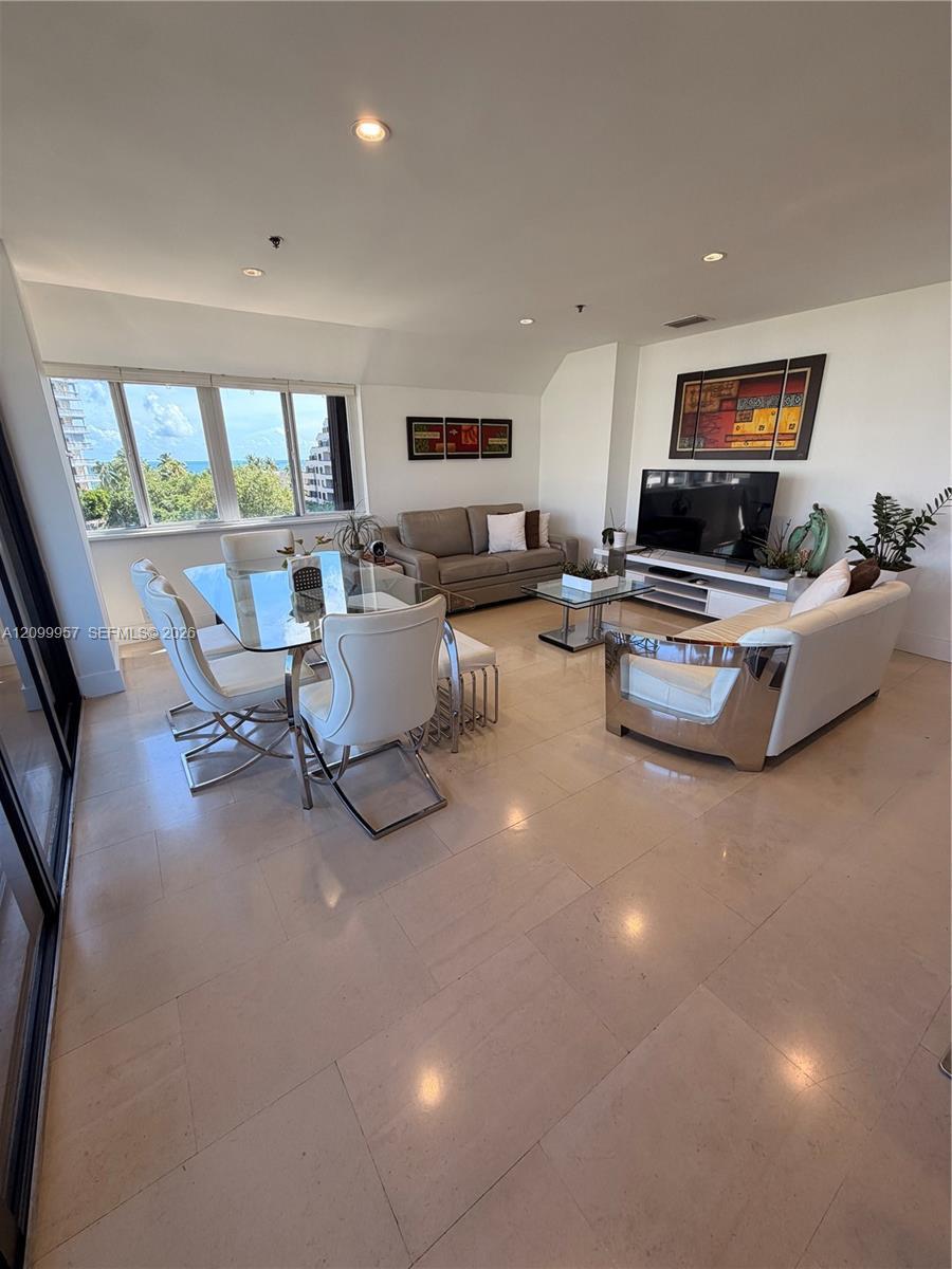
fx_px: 513
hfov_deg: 85.7
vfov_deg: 102.1
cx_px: 476
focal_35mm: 14
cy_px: 634
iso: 50
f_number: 2.2
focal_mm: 2.22
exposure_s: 1/120
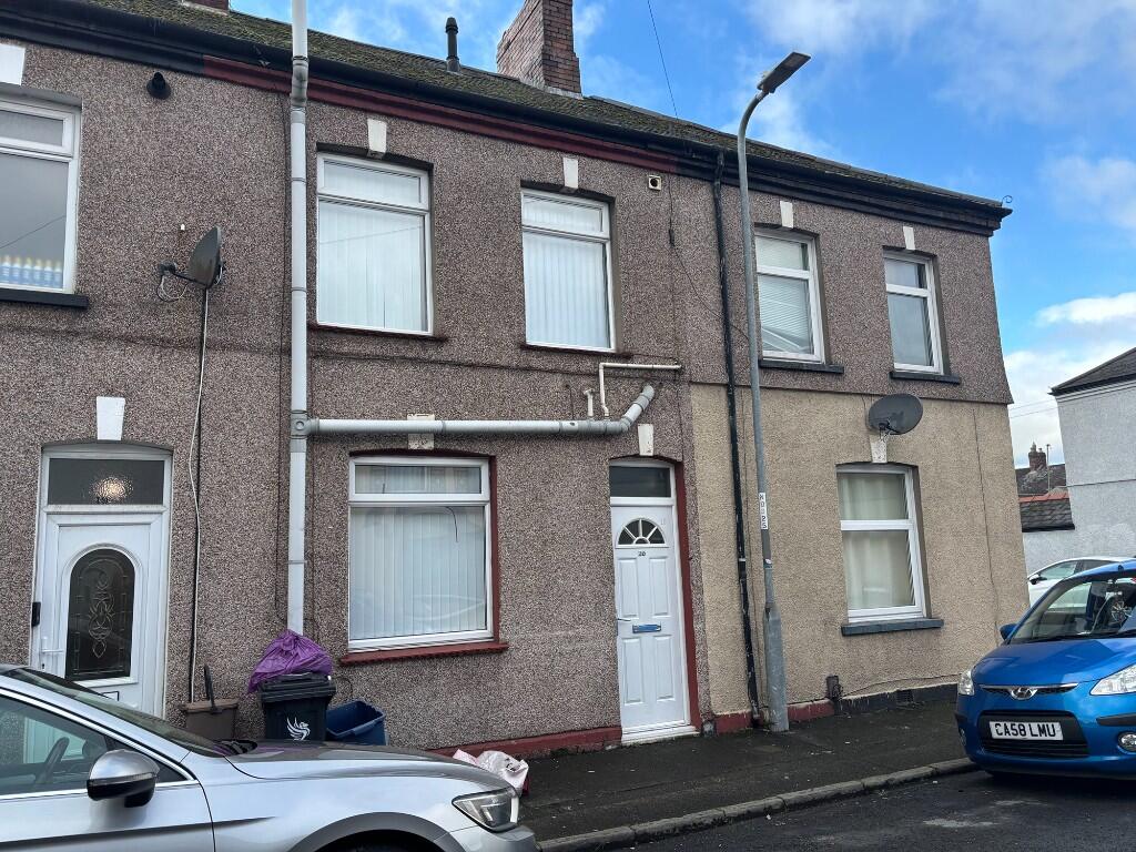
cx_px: 568
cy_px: 426
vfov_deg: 53.1
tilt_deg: +8.5
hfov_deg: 67.3
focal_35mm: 26
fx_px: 853
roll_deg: +1.3
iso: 50
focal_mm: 5.96
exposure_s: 1/805
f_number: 1.6
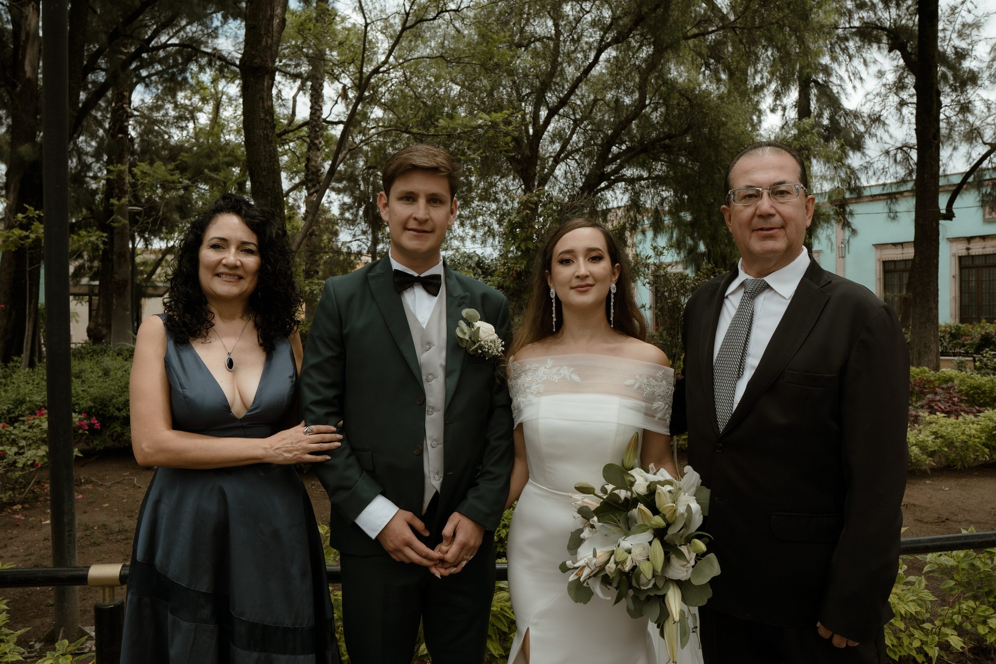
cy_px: 332
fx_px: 664
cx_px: 498
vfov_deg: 53.1
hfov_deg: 73.7
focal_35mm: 24
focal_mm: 16
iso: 100
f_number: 5
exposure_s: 1/200
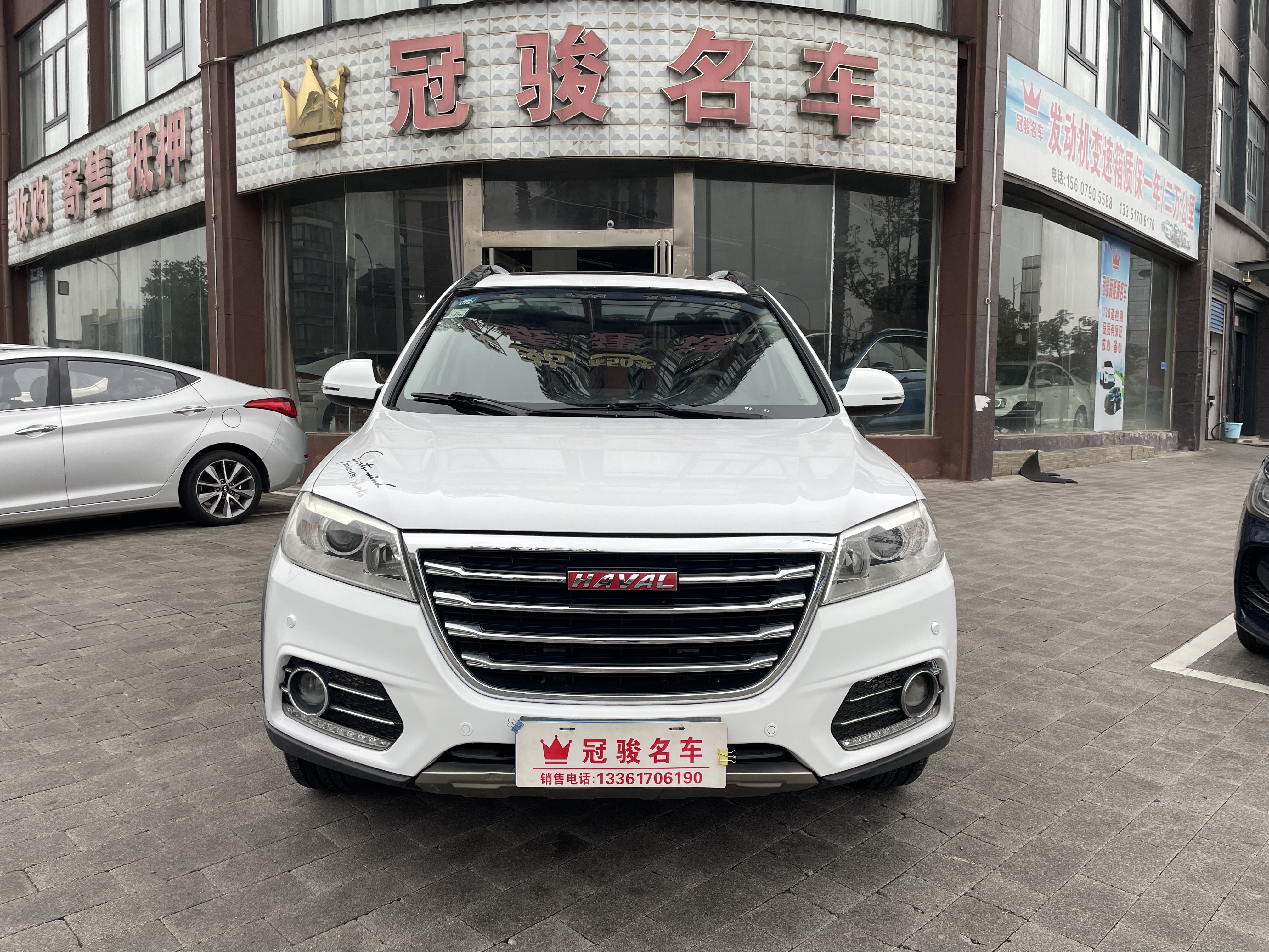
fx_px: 953
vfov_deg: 53.1
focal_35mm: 26
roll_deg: +0.4
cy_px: 476
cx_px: 634
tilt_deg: -3.8
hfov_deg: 67.3
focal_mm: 4.2
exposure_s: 1/121
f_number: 1.6
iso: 32
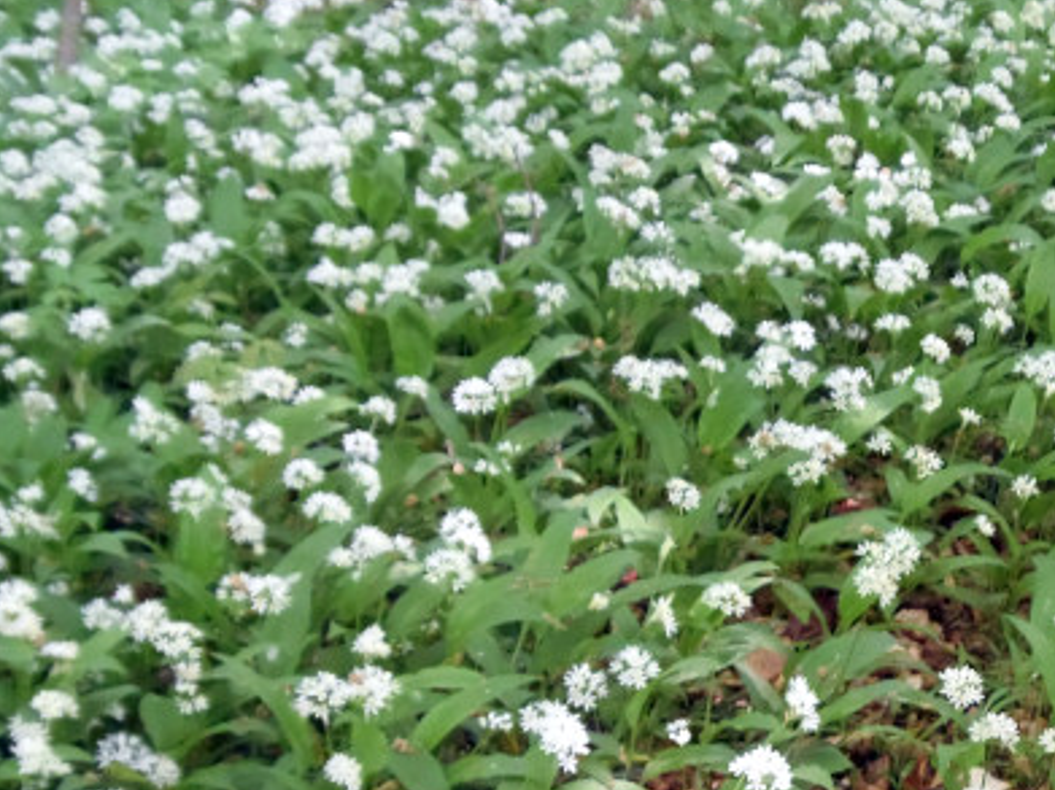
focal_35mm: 86
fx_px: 2620
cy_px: 577
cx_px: 831
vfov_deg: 17.1
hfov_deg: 22.5
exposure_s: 1/30
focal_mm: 7.8
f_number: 3.6
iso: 250
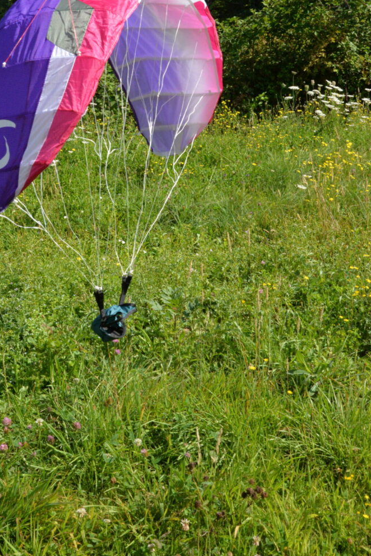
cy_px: 171
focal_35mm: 59
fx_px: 911
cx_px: 128
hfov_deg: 22.9
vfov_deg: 33.5
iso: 4000
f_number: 18
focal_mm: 35
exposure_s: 1/1250
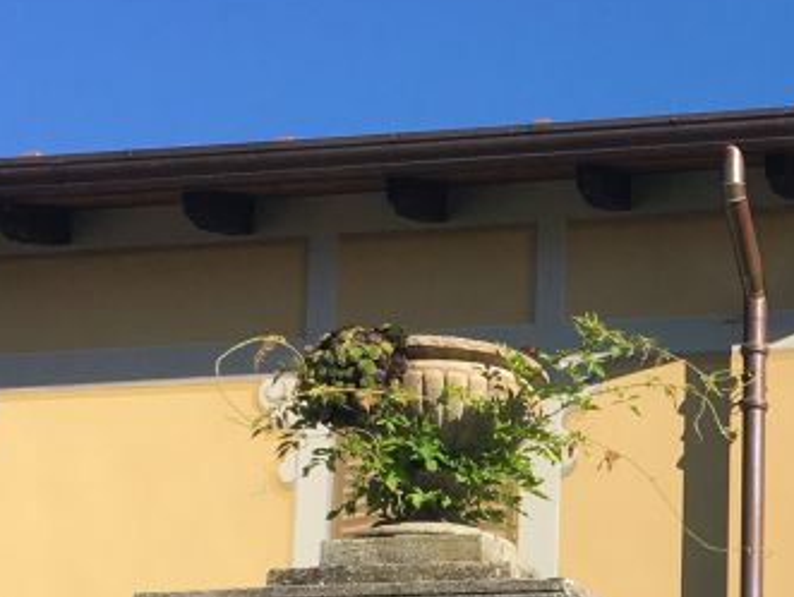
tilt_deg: +12.1
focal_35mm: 112
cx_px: 1015
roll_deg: +0.6
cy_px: 578
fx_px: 2572
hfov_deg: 16.6
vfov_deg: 13.1
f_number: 2.2
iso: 25
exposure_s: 1/1202
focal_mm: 4.15
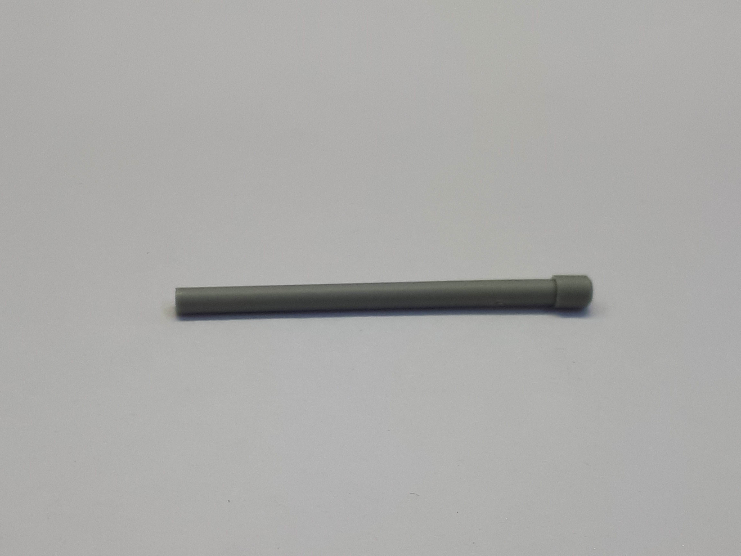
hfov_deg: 65.3
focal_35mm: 27
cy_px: 278
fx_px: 578
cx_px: 370
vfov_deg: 51.4
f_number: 1.9
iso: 40
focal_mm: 3.6
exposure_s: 1/125
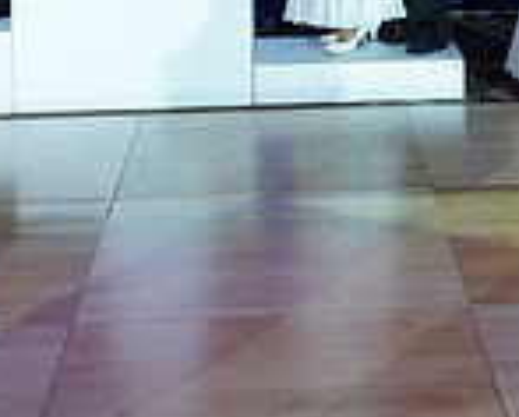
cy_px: -200
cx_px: 357
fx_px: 1477
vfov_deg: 15.0
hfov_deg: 19.9
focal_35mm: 96
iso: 1600
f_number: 5
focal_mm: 26
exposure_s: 1/200
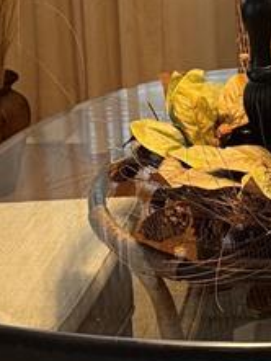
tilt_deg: -15.5
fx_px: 1158
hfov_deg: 13.0
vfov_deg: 17.1
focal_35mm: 111
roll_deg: +1.0
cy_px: -35
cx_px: 327
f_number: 1.78
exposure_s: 1/60
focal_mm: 6.76
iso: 250
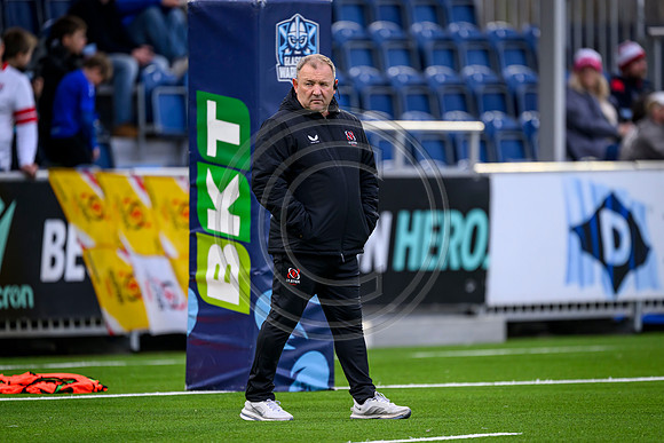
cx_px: 332
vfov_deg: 2.5
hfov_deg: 3.7
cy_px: 222
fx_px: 10331
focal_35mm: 560
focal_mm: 560
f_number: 4
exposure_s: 1/1000
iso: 1250
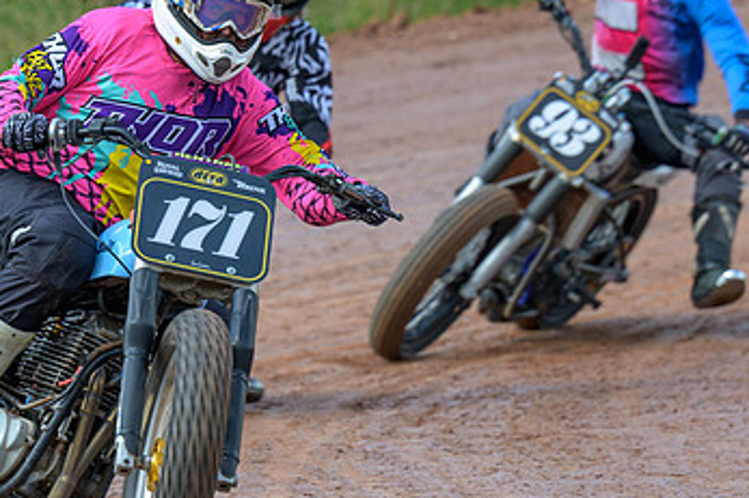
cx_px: 187
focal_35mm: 574
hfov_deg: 3.6
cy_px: 220
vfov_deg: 2.4
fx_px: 11936
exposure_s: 1/400
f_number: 4
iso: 100
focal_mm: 170
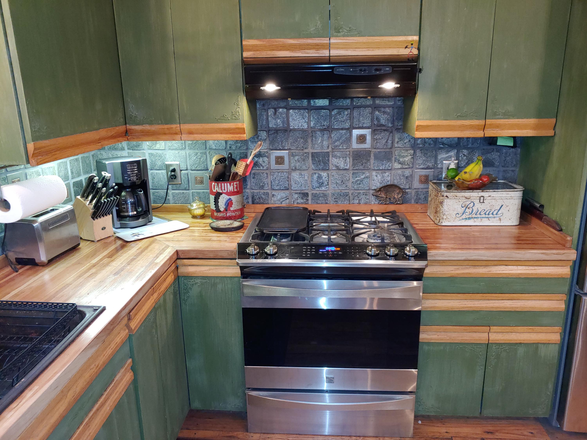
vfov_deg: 54.9
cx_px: 294
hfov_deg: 69.4
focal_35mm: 25
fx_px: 424
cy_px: 220
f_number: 1.5
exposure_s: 1/20
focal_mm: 4.23
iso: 200
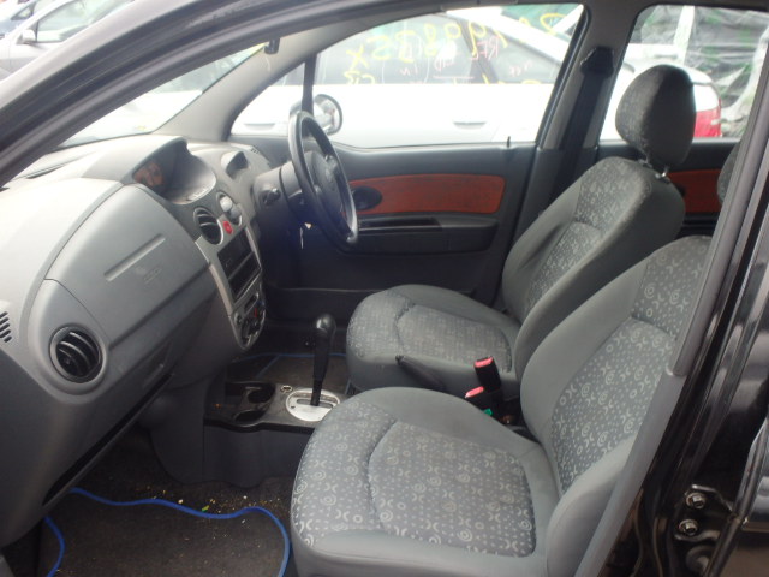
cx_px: 384
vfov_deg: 49.7
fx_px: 622
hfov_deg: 63.4
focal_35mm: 28
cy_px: 288
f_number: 3.9
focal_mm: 5
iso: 200
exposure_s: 1/50
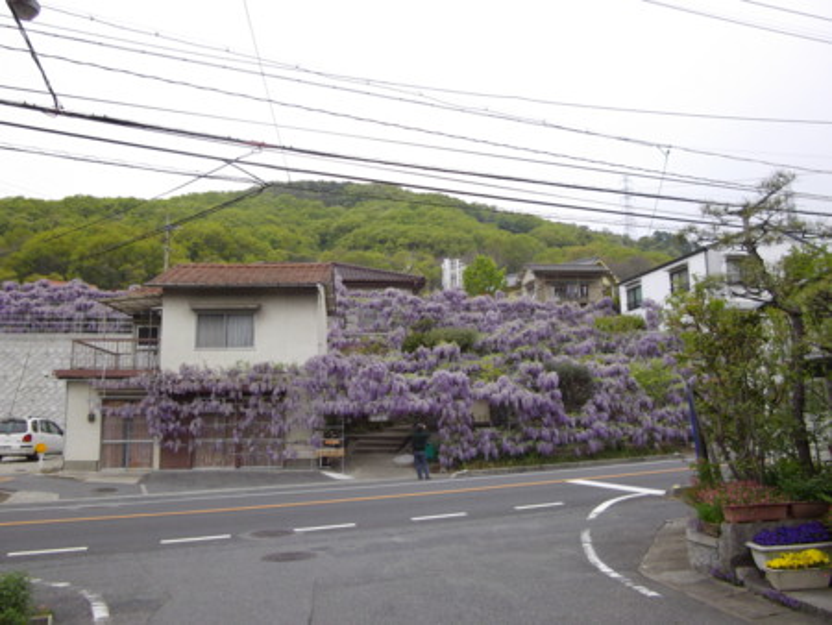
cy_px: 312
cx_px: 416
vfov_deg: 51.4
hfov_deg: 65.3
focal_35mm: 27
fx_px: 649
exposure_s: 1/320
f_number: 3.2
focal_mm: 4.9
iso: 100
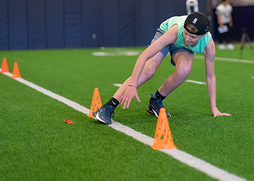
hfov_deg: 20.5
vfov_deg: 15.0
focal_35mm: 95
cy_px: 46
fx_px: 685
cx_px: 241
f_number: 1.2
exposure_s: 1/1000
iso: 1250
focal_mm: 50
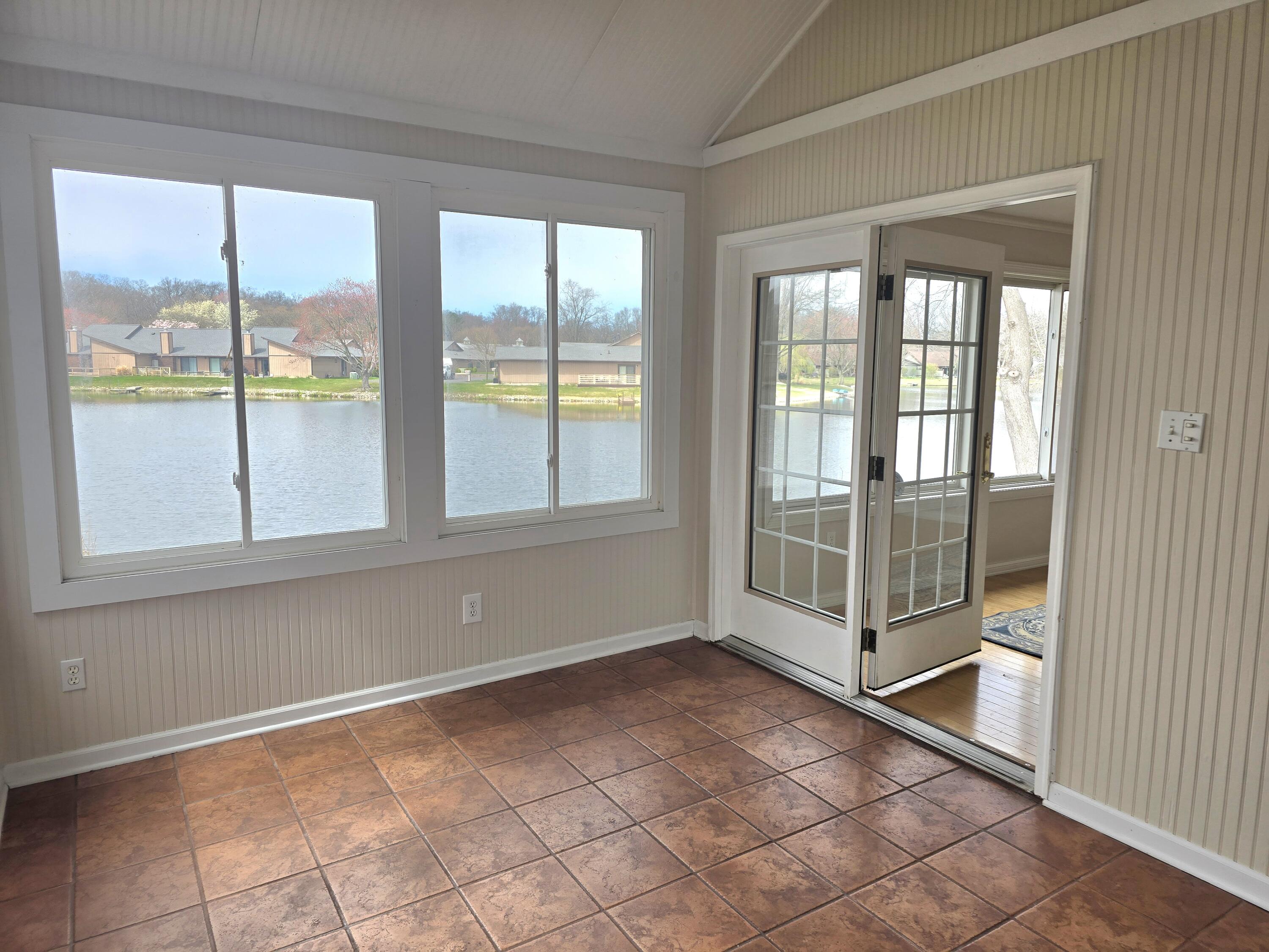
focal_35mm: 23
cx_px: 634
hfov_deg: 73.9
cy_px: 476
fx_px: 843
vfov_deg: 58.9
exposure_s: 1/222
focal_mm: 6.3
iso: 12
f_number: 1.7
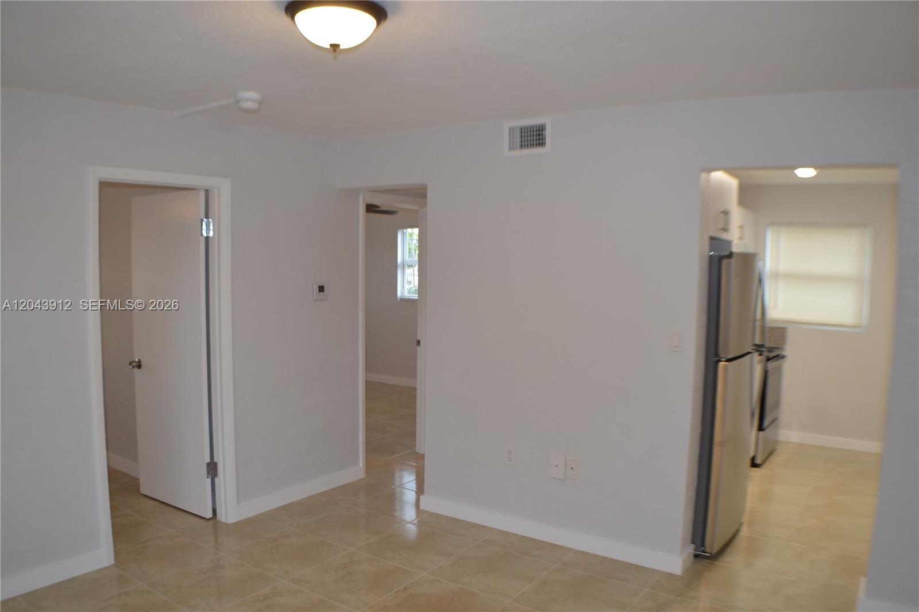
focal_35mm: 33
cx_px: 460
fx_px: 842
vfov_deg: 40.0
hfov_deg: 57.2
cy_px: 306
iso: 450
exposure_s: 1/60
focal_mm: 22
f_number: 4
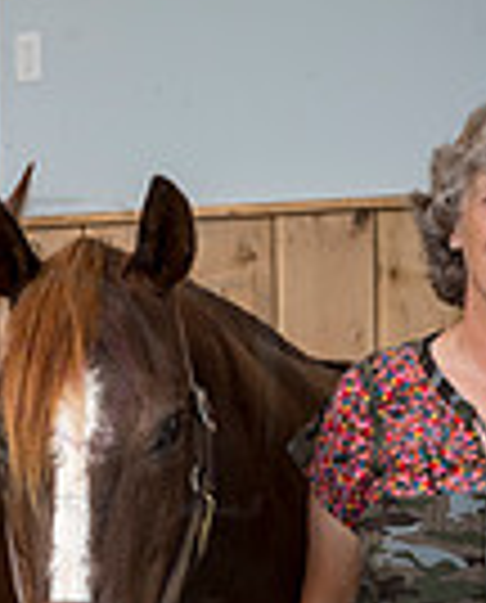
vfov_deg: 11.9
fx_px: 2810
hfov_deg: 9.9
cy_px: 796
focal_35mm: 157
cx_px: 81
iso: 400
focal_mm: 50
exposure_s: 1/160
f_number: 9
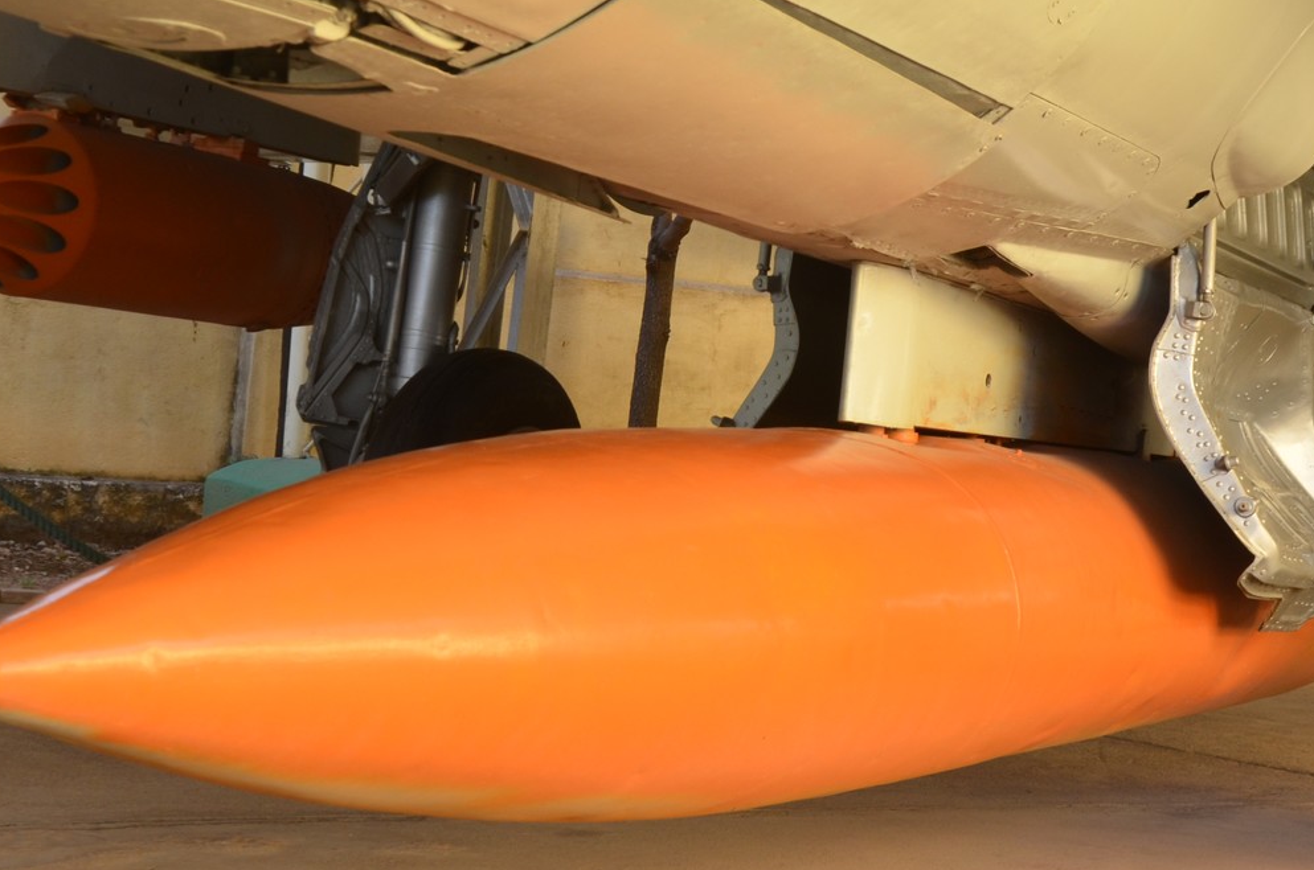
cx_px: 581
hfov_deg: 23.4
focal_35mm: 87
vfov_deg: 15.6
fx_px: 3169
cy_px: 349
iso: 250
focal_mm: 30
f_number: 10
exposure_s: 1/30
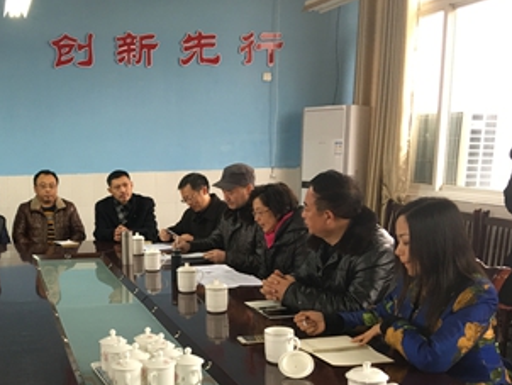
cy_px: 287
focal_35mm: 48
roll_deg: +1.9
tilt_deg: -9.3
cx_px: 92
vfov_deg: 29.8
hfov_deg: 38.0
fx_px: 711
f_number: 2.2
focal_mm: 4.15
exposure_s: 1/17
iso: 50
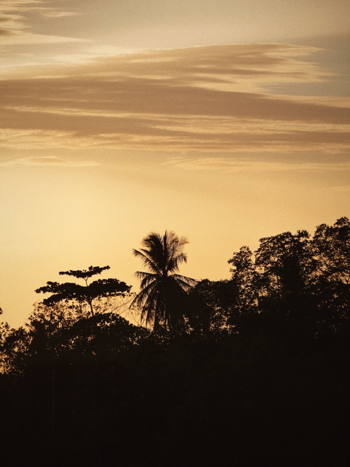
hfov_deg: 5.3
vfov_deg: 7.1
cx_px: 175
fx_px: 3775
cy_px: 234
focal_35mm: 280
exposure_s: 1/1300
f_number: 8
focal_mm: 140
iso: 200
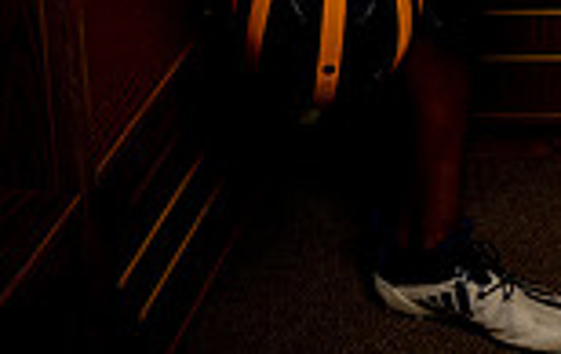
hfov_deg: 21.0
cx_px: 430
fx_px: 1502
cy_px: -420
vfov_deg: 11.6
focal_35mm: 98
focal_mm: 33
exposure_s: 1/250
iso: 160
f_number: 9
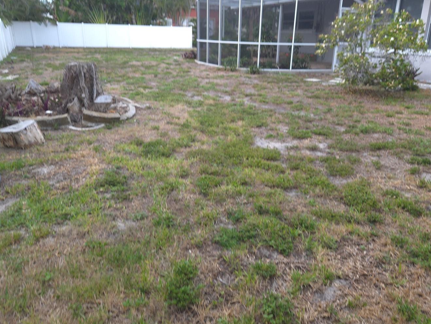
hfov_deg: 63.4
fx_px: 349
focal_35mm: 28
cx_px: 230
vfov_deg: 49.7
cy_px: 154
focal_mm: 5.4
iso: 100
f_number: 1.8
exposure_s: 1/120
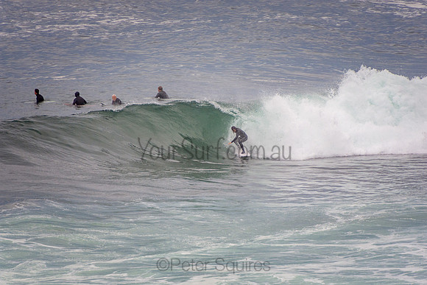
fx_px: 7118
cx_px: 214
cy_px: 142
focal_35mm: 600
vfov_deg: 2.3
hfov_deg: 3.4
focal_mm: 400
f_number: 5.6
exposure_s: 1/800
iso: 560
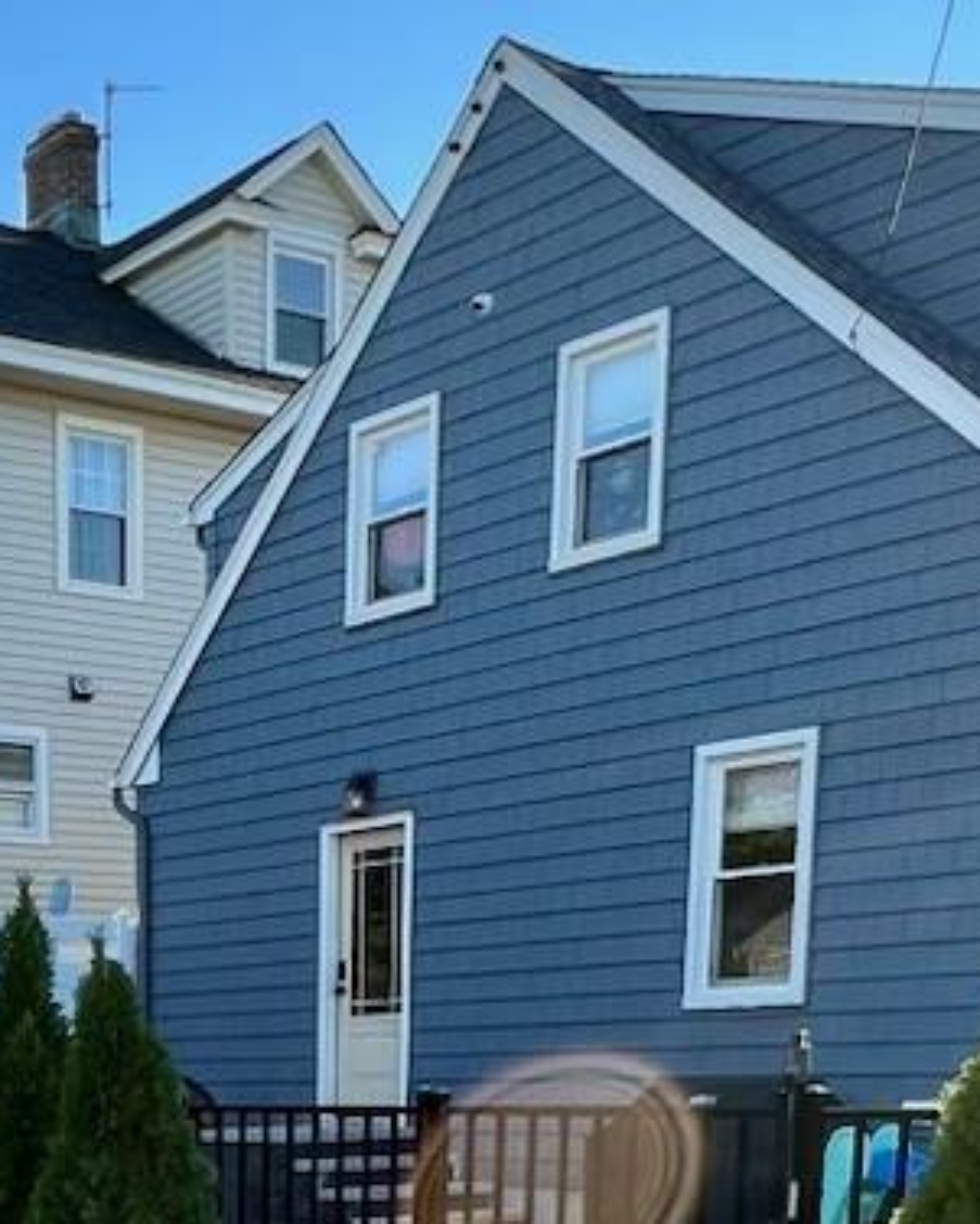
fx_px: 1957
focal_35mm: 54
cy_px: 1510
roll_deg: +1.9
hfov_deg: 26.5
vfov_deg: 29.3
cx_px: -13
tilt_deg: -11.6
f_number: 1.8
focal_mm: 1.57
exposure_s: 1/264
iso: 32
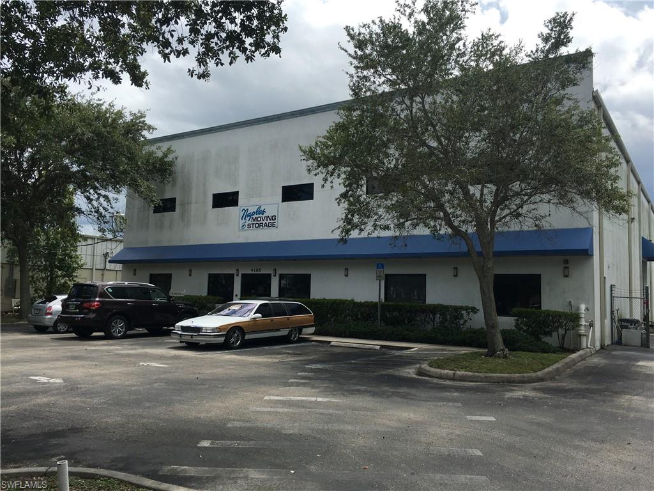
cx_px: 327
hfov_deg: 61.7
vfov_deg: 48.2
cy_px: 246
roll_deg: -1.6
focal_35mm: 29
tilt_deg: +6.2
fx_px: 548
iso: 25
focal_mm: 4.15
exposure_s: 1/1923
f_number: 2.2
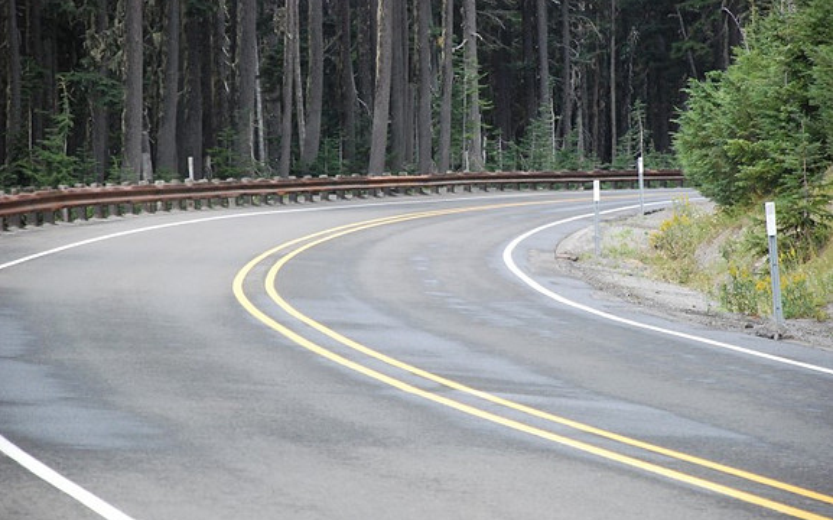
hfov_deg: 10.9
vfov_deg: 6.8
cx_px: 416
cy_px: 277
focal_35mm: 193
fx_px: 4368
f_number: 5.6
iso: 1600
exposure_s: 1/1250
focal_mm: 125
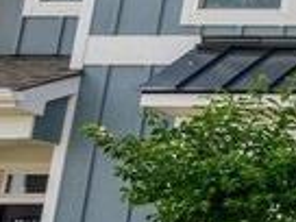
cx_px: 908
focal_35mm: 102
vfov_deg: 14.5
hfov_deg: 11.1
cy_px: 118
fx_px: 872
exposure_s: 1/250
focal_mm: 16
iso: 250
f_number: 8
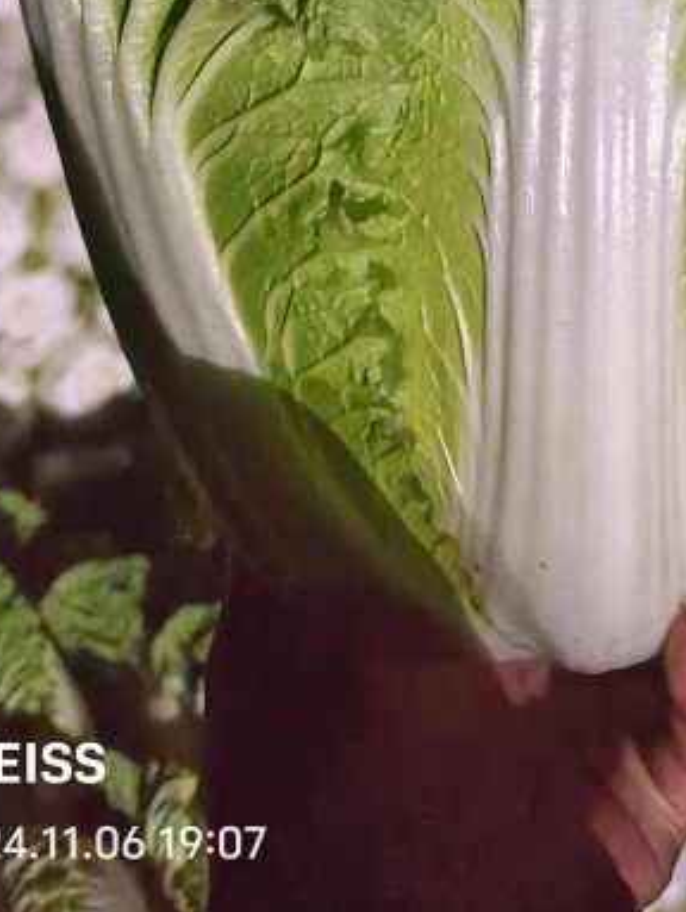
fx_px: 1688
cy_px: -344
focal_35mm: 64
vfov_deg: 25.1
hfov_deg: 22.7
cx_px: 536
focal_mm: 5.5
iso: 17579
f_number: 1.75
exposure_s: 1/50
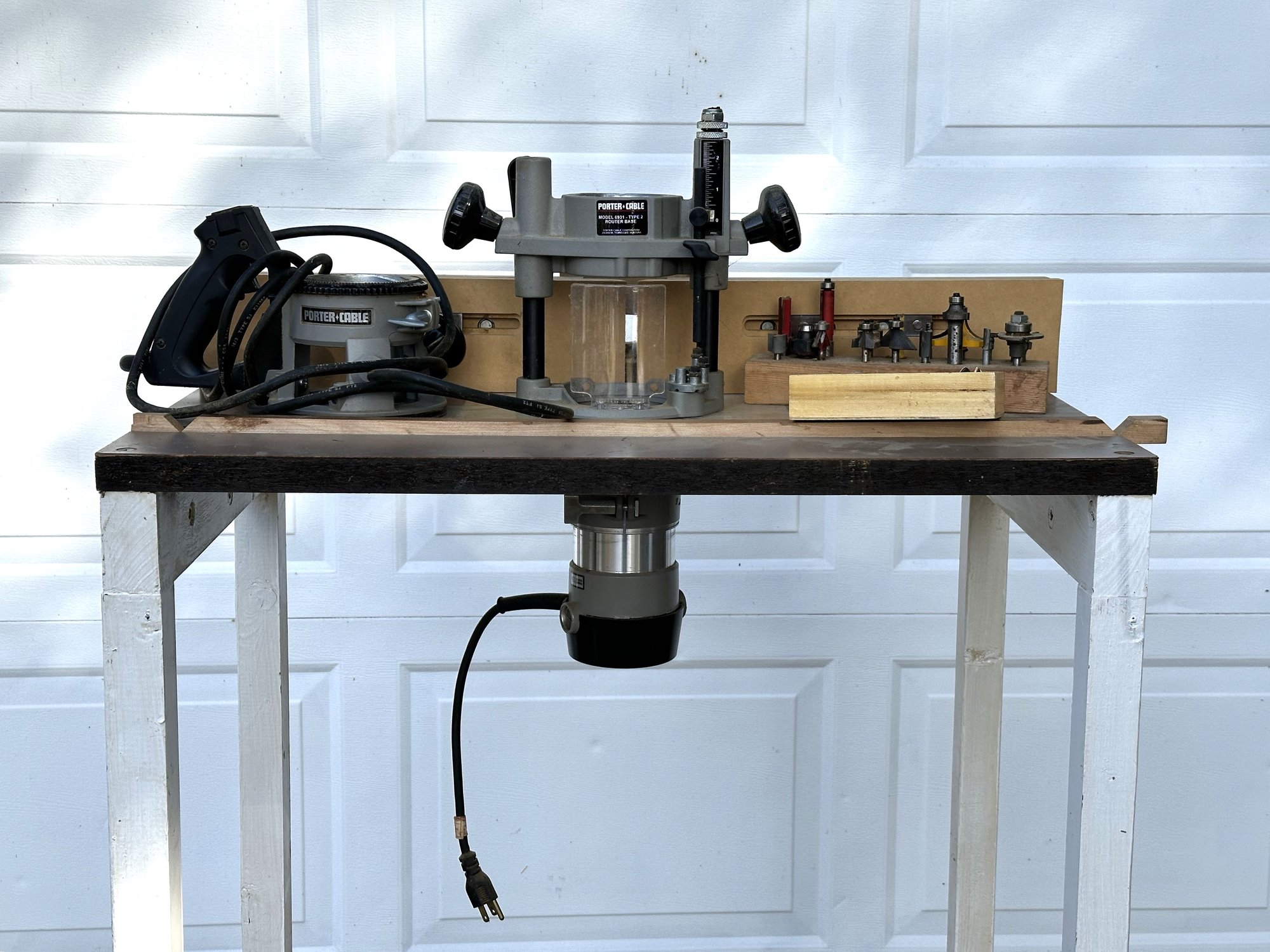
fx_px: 1761
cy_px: 476
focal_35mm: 48
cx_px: 635
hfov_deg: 39.7
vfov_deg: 30.3
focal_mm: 6.86
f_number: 1.78
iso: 64
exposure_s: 1/1085
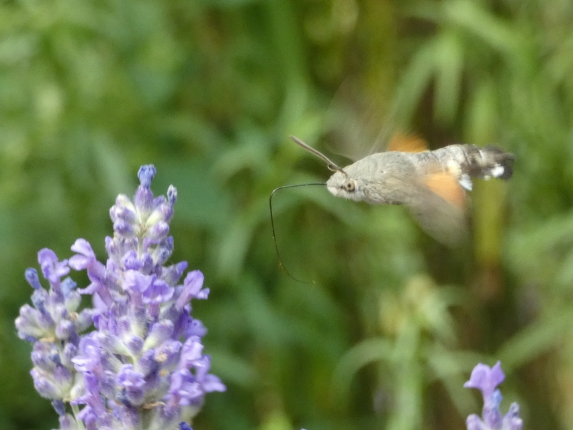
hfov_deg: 7.9
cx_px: 286
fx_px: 4139
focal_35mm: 250
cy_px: 215
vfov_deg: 5.9
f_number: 5.5
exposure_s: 1/80
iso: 400
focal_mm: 44.8
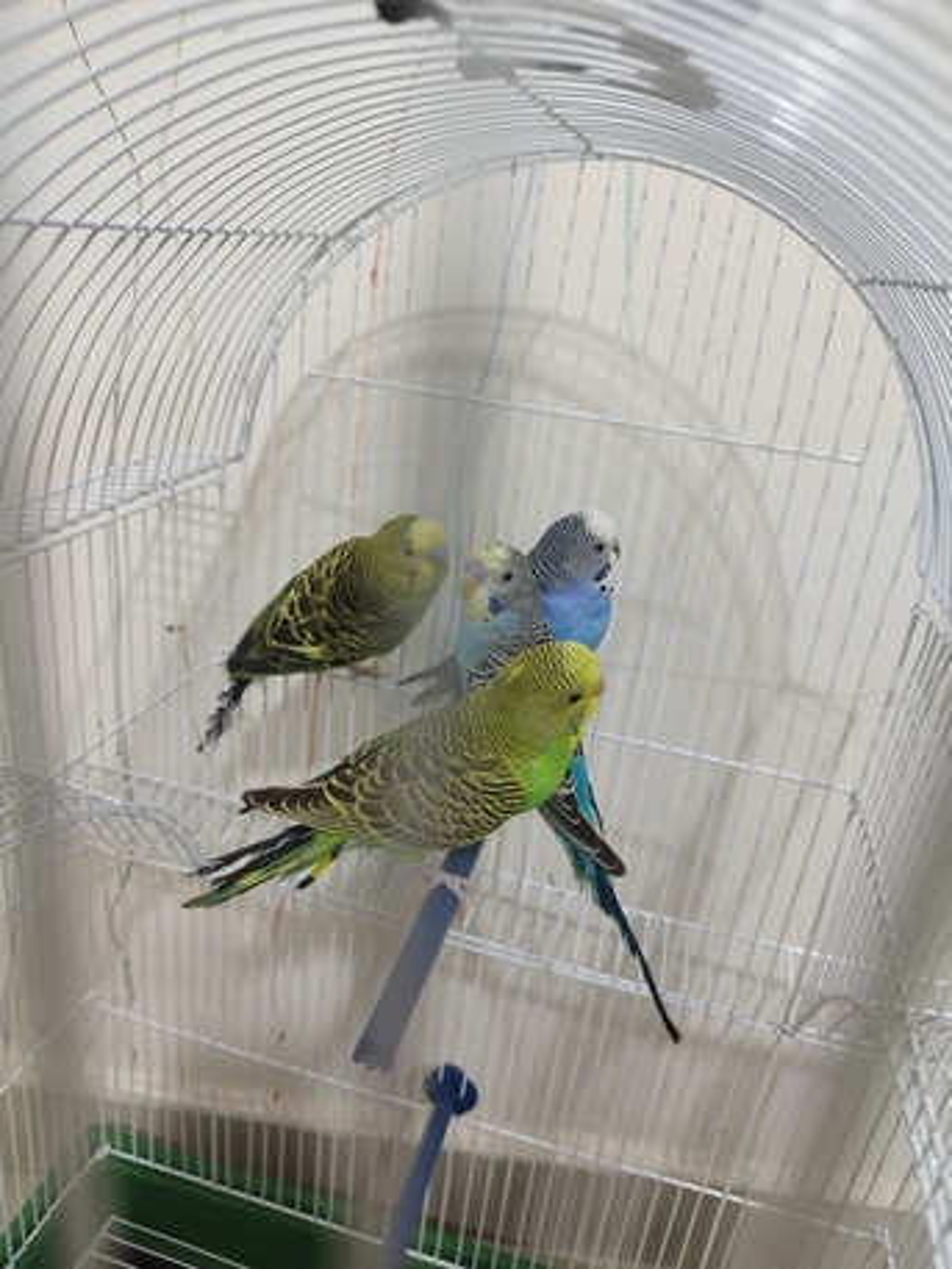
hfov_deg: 56.8
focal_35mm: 24
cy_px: 634
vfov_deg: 71.6
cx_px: 476
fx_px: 880
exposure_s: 1/40
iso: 700
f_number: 1.89
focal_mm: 5.89
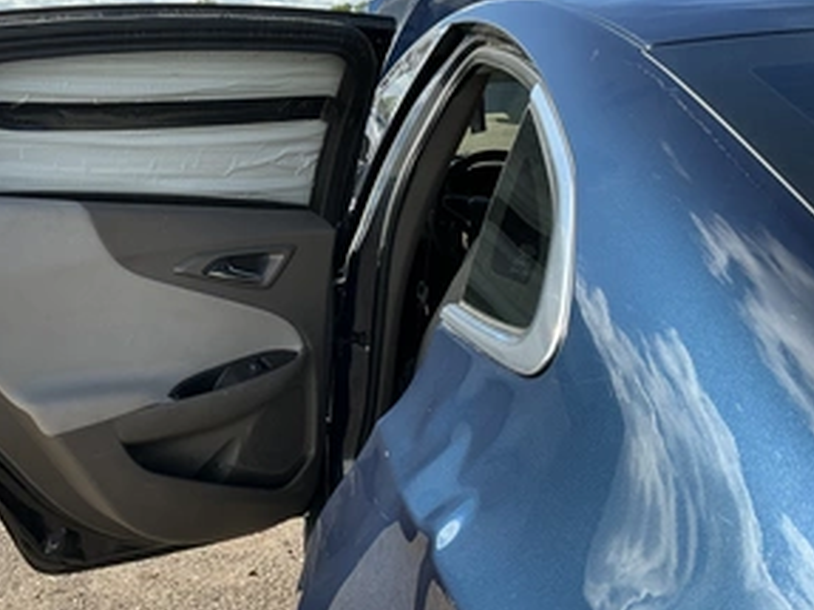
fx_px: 917
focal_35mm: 39
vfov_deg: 36.7
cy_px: 340
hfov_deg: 47.1
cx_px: 269
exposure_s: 1/580
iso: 25
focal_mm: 3
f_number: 1.8
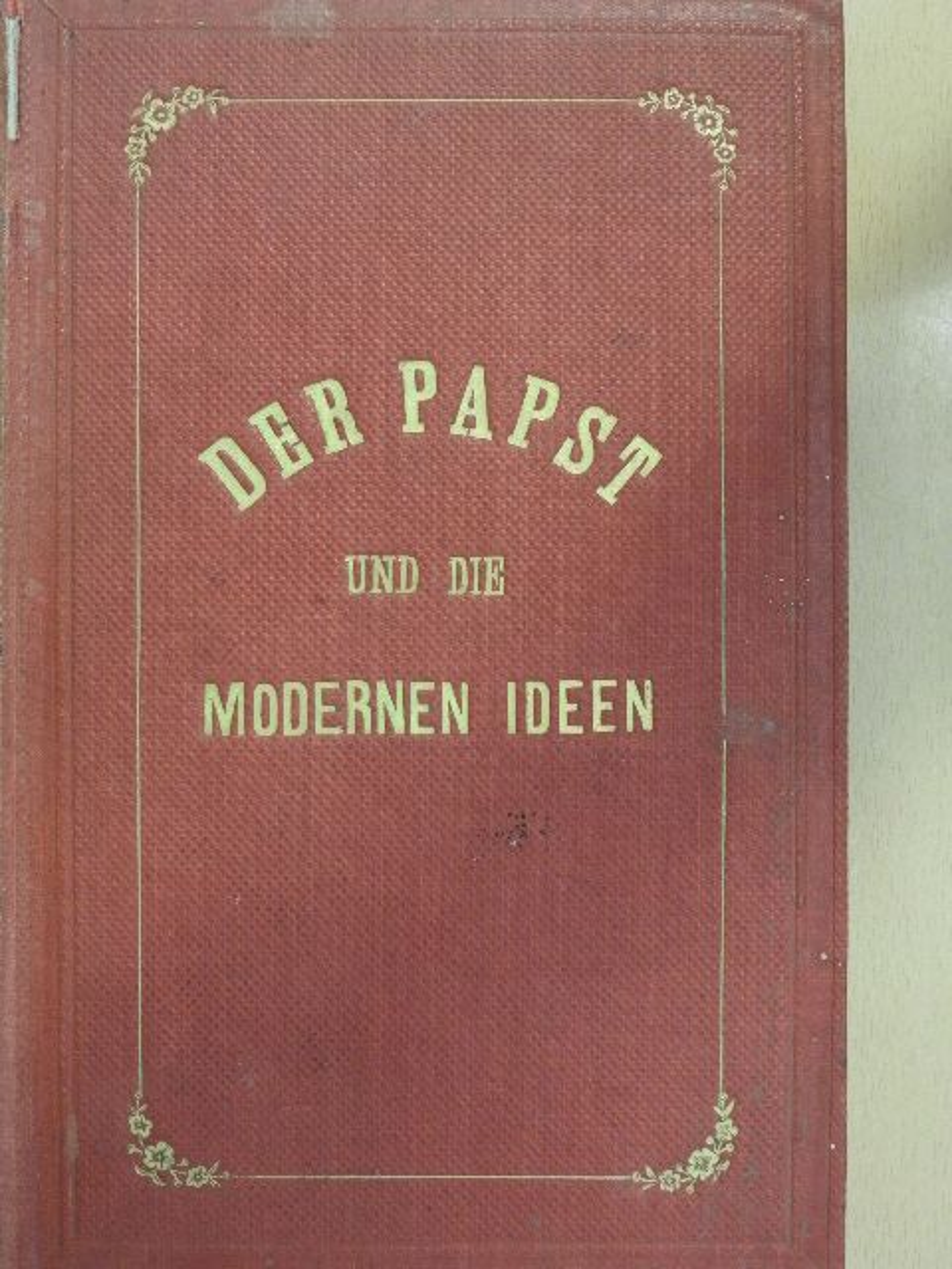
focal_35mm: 45
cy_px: 634
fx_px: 1650
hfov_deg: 32.2
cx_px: 476
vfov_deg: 42.1
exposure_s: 1/8
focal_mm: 8.1
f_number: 4
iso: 400
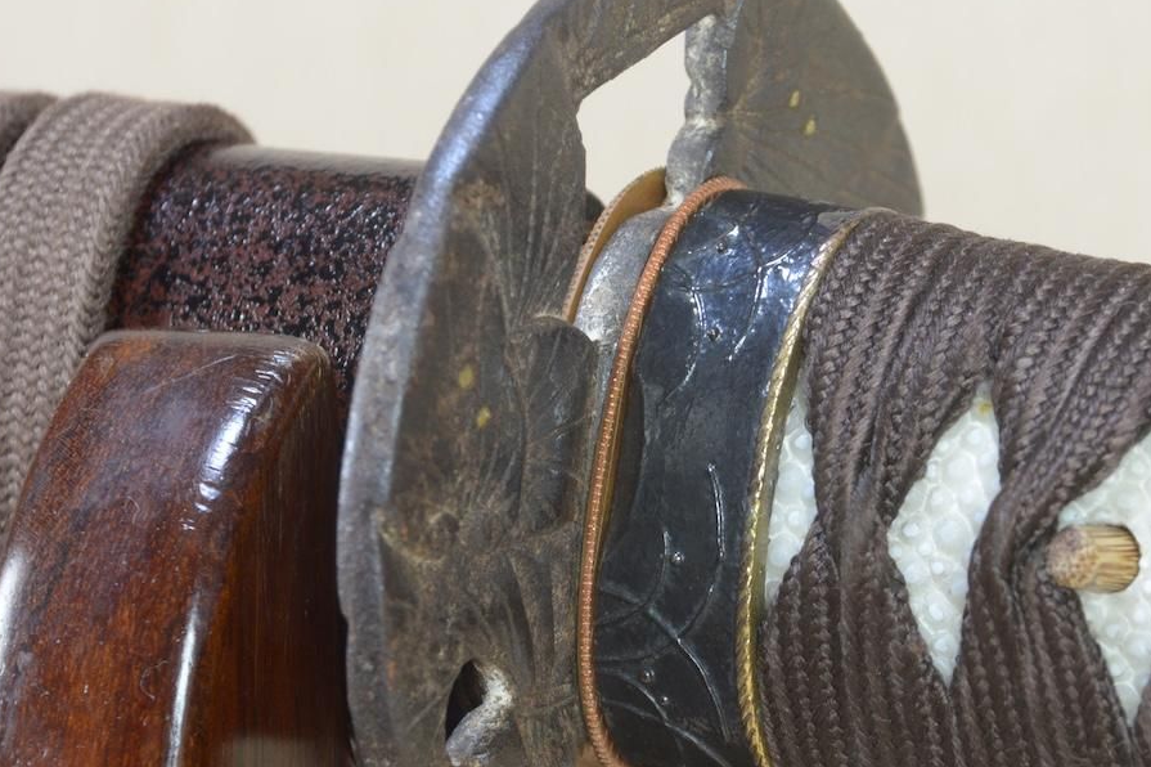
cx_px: 804
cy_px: 482
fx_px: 7120
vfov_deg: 6.2
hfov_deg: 9.2
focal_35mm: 223
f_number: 11
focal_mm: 95
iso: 400
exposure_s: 1/1.6
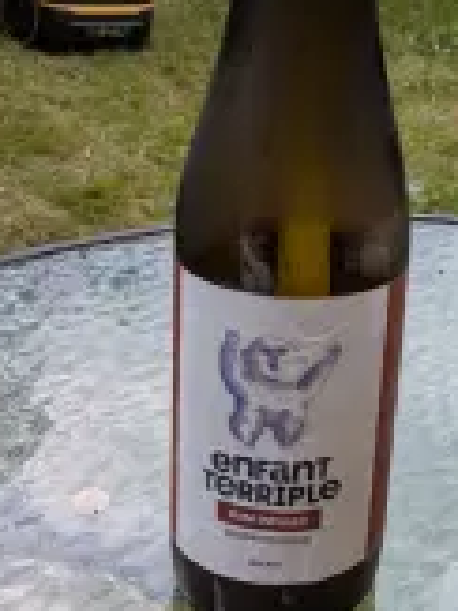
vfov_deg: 32.6
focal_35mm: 59
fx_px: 1042
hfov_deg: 23.8
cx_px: 447
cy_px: 232
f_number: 1.7
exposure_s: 1/1133
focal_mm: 4.53
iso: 29
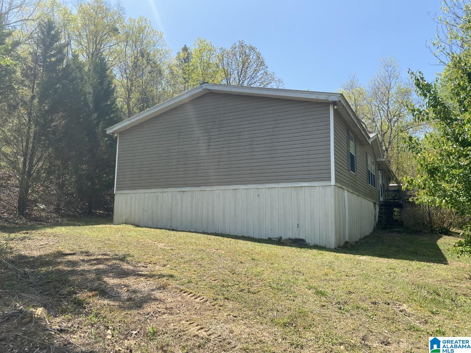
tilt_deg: +10.6
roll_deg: -1.6
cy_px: 176
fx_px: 354
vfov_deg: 53.1
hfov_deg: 67.3
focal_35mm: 26
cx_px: 236
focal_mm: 4.25
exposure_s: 1/1927
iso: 32
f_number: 1.8
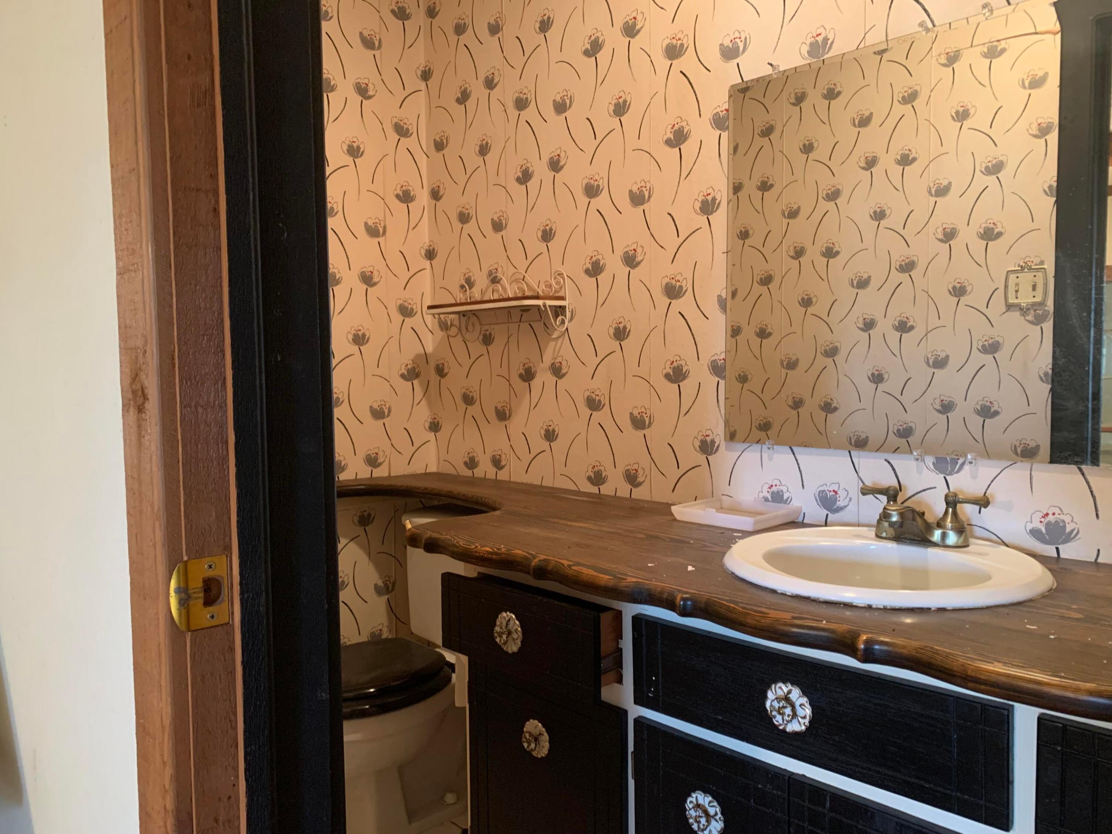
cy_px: 417
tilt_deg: -5.1
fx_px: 835
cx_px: 556
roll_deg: +1.3
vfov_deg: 53.1
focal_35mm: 26
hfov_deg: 67.3
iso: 320
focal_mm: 4.25
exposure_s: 1/30
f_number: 1.8
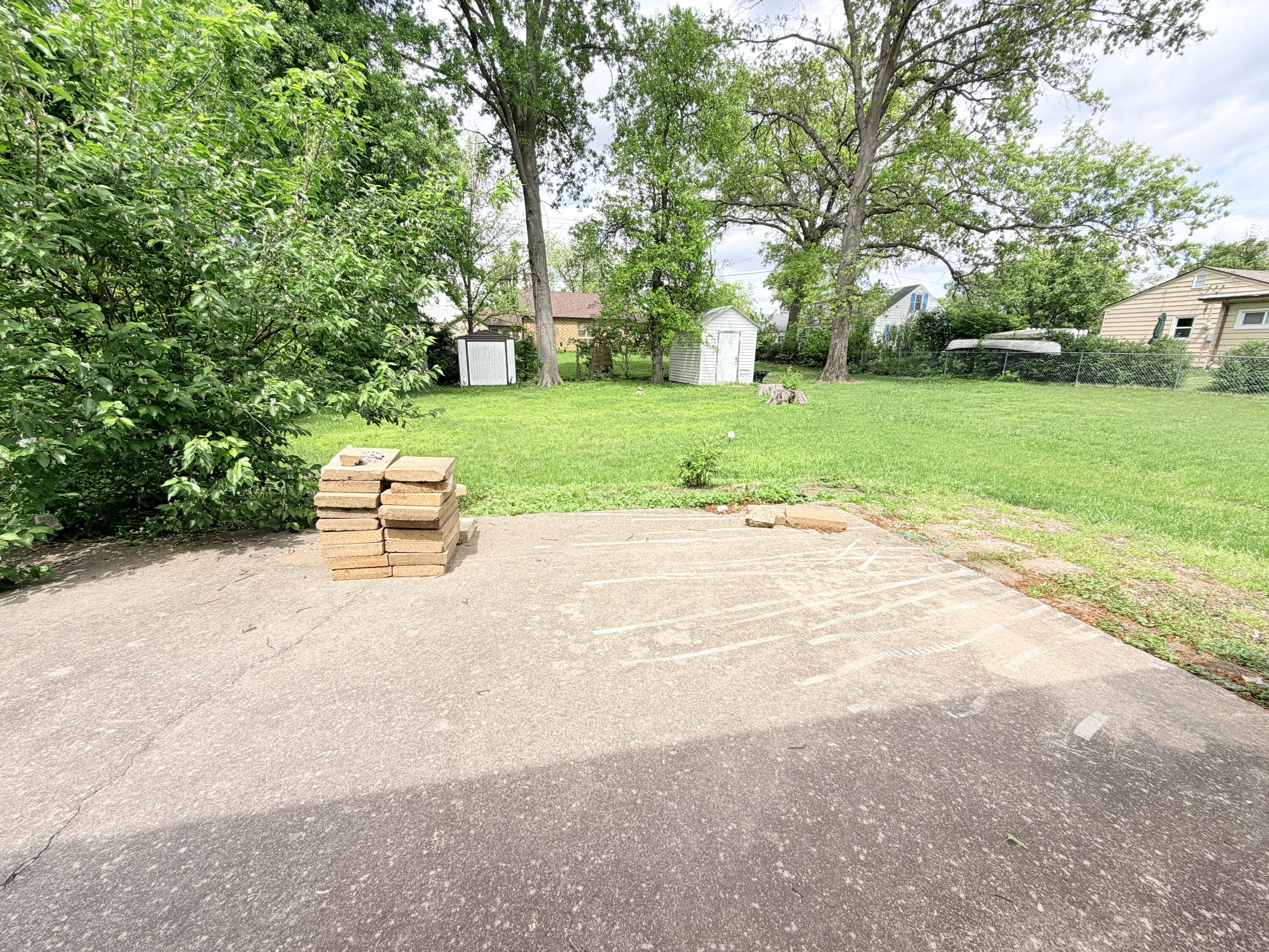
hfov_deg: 102.1
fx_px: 513
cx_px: 634
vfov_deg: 85.7
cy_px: 476
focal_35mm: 14
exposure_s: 1/770
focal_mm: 2.22
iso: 25
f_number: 2.2
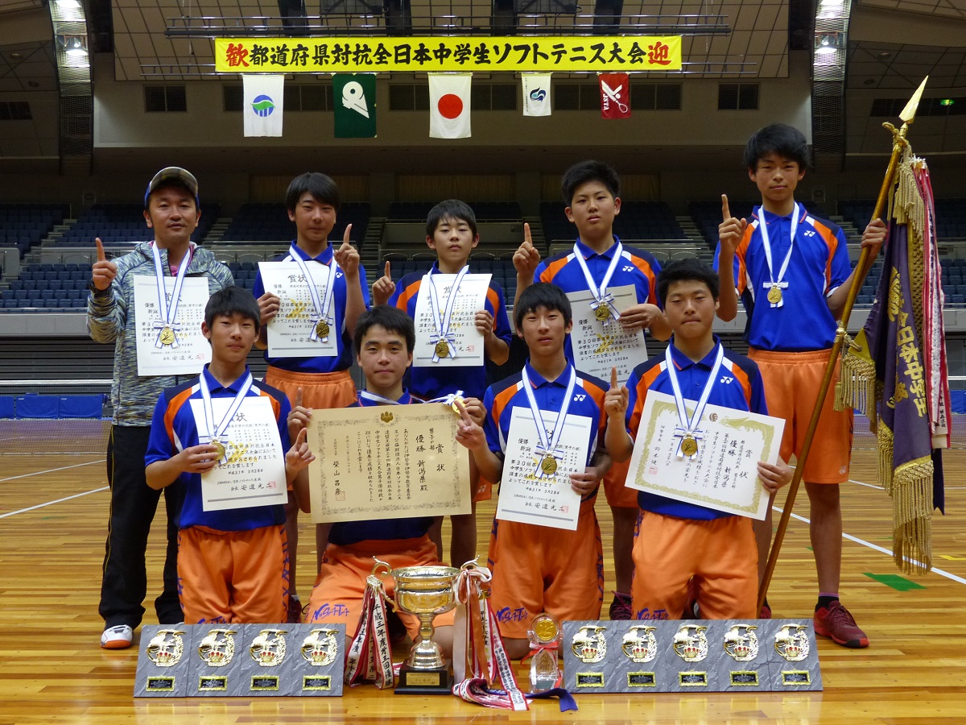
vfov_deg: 36.0
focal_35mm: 40
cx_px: 483
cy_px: 362
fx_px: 1116
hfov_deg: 46.8
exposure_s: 1/60
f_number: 2.8
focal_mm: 7.1
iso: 250
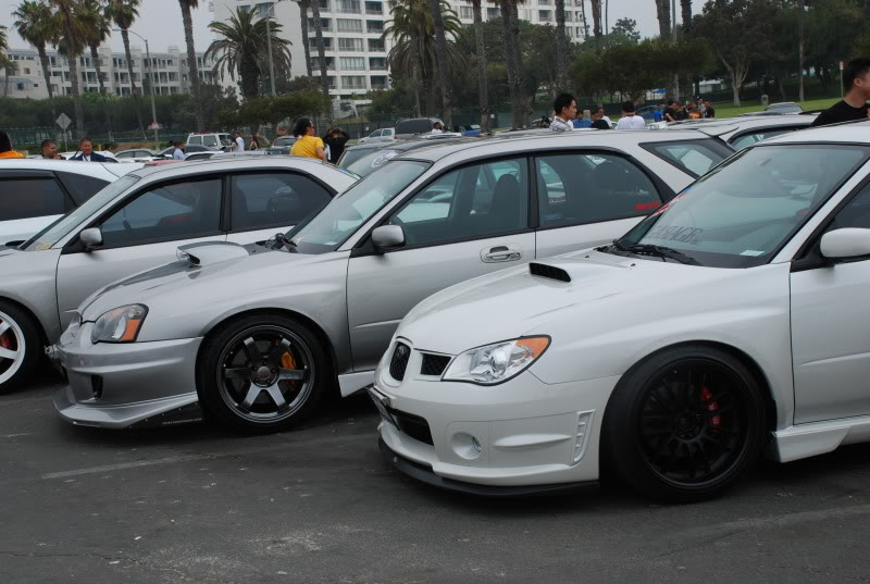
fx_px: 1453
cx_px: 435
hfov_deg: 33.3
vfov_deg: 22.7
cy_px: 292
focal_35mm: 60
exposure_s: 1/200
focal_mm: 40
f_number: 10
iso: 125
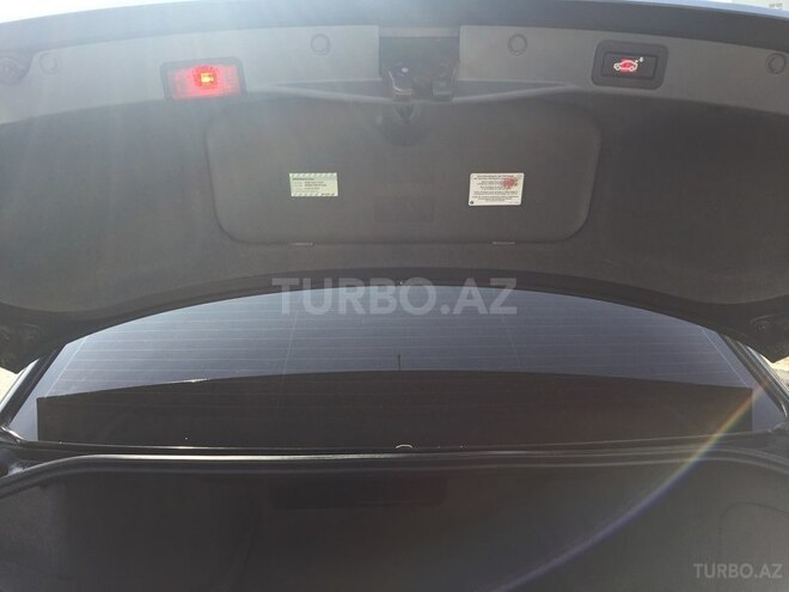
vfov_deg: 48.2
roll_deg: +0.1
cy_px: 296
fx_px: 661
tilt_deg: -10.5
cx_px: 394
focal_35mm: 29
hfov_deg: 61.7
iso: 32
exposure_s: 1/807
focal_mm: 4.15
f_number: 2.2
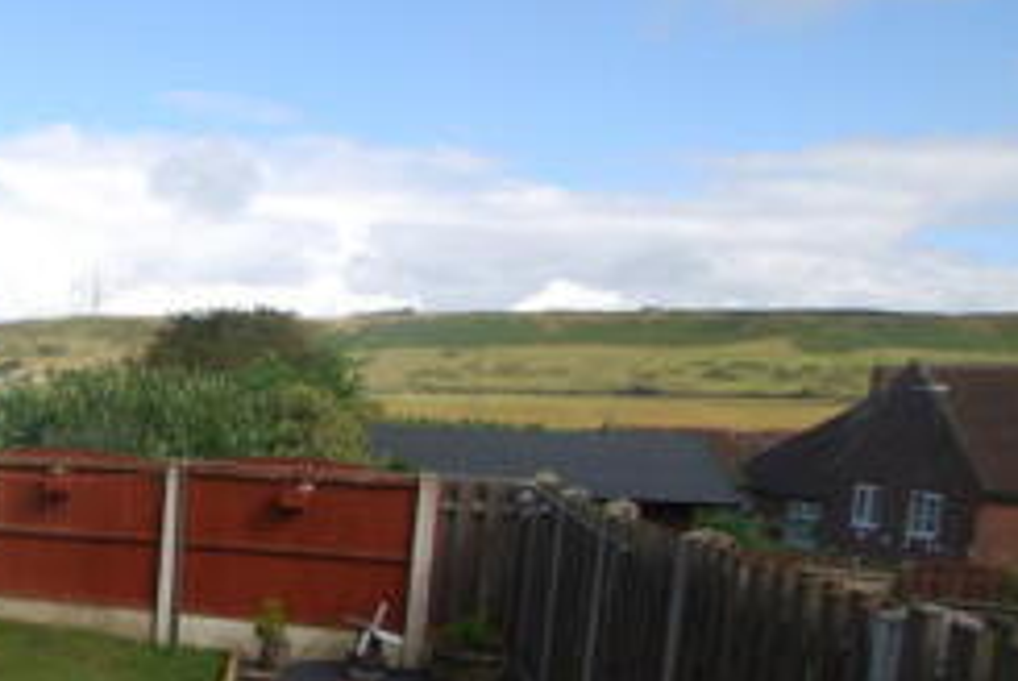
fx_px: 1132
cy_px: 567
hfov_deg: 37.9
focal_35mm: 40
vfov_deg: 32.4
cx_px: -168
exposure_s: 1/160
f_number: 6.3
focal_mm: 10
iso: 100
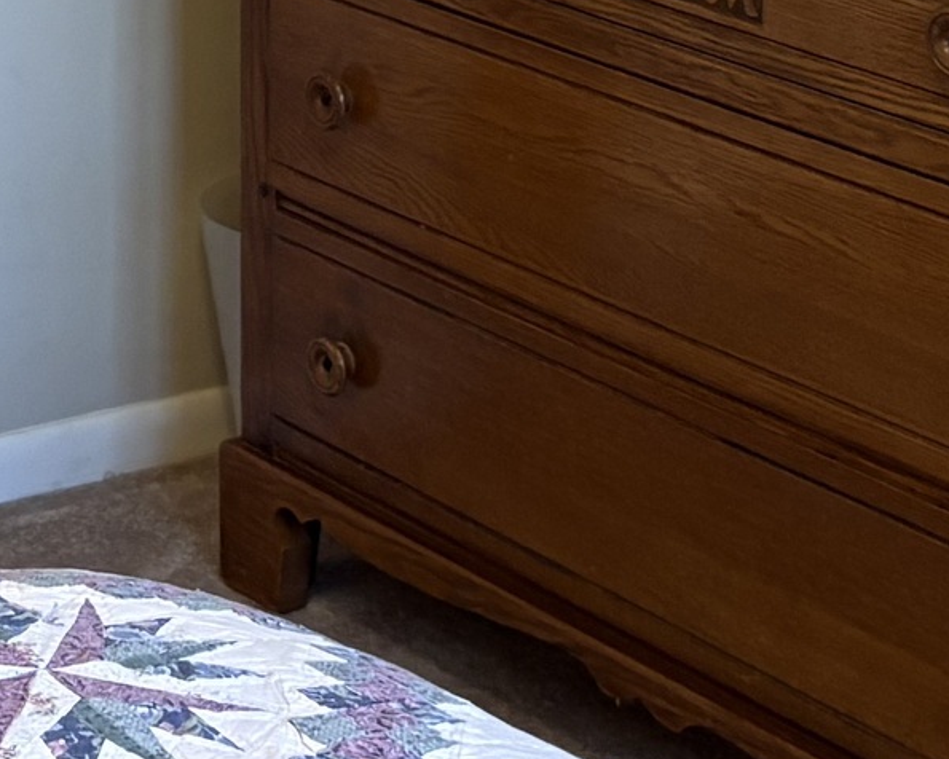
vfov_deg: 11.0
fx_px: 3679
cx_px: -195
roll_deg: -0.8
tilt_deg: -6.5
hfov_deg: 14.2
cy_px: -627
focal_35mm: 131
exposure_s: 1/60
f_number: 1.6
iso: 320
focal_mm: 5.96
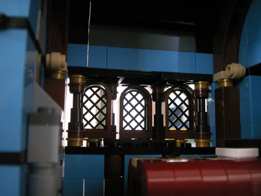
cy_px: 98
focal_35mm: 37
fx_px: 279
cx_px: 130
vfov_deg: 38.7
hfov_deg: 50.1
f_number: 3.5
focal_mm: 7.7
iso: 160
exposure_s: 1
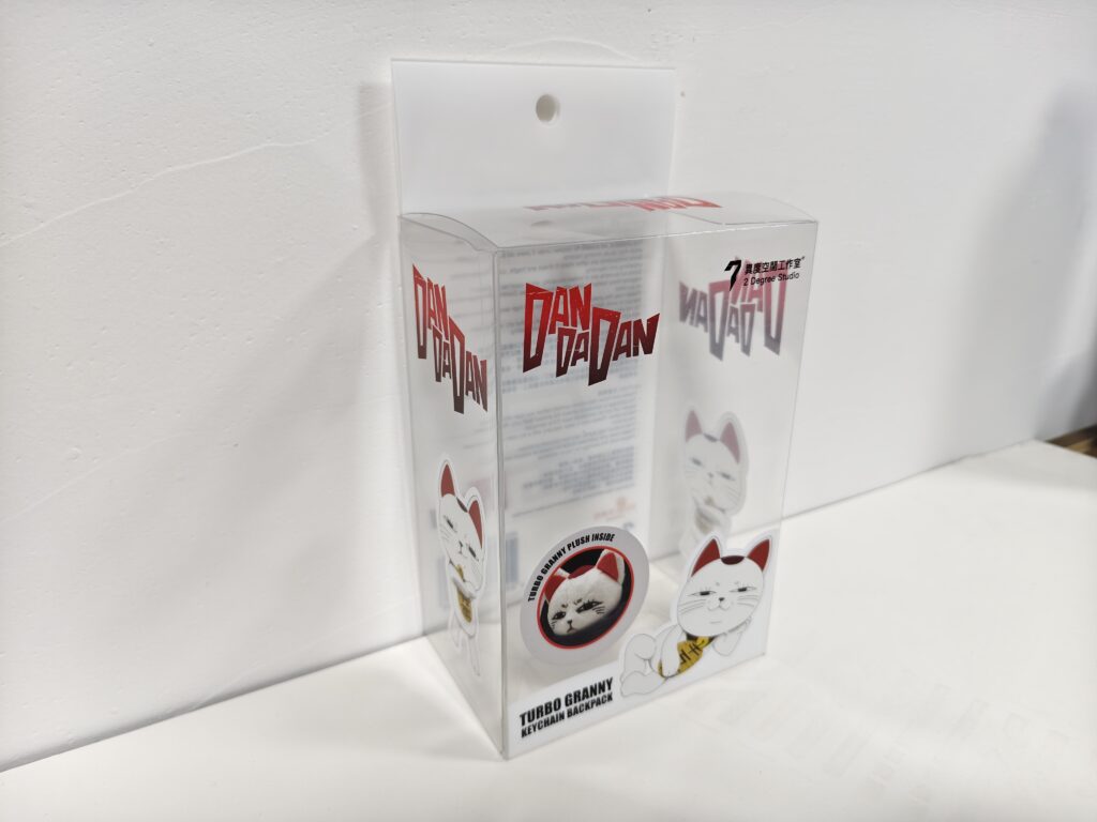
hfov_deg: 73.9
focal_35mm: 23
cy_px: 411
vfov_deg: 58.9
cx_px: 548
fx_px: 729
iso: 605
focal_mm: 5.56
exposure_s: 1/100
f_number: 1.88
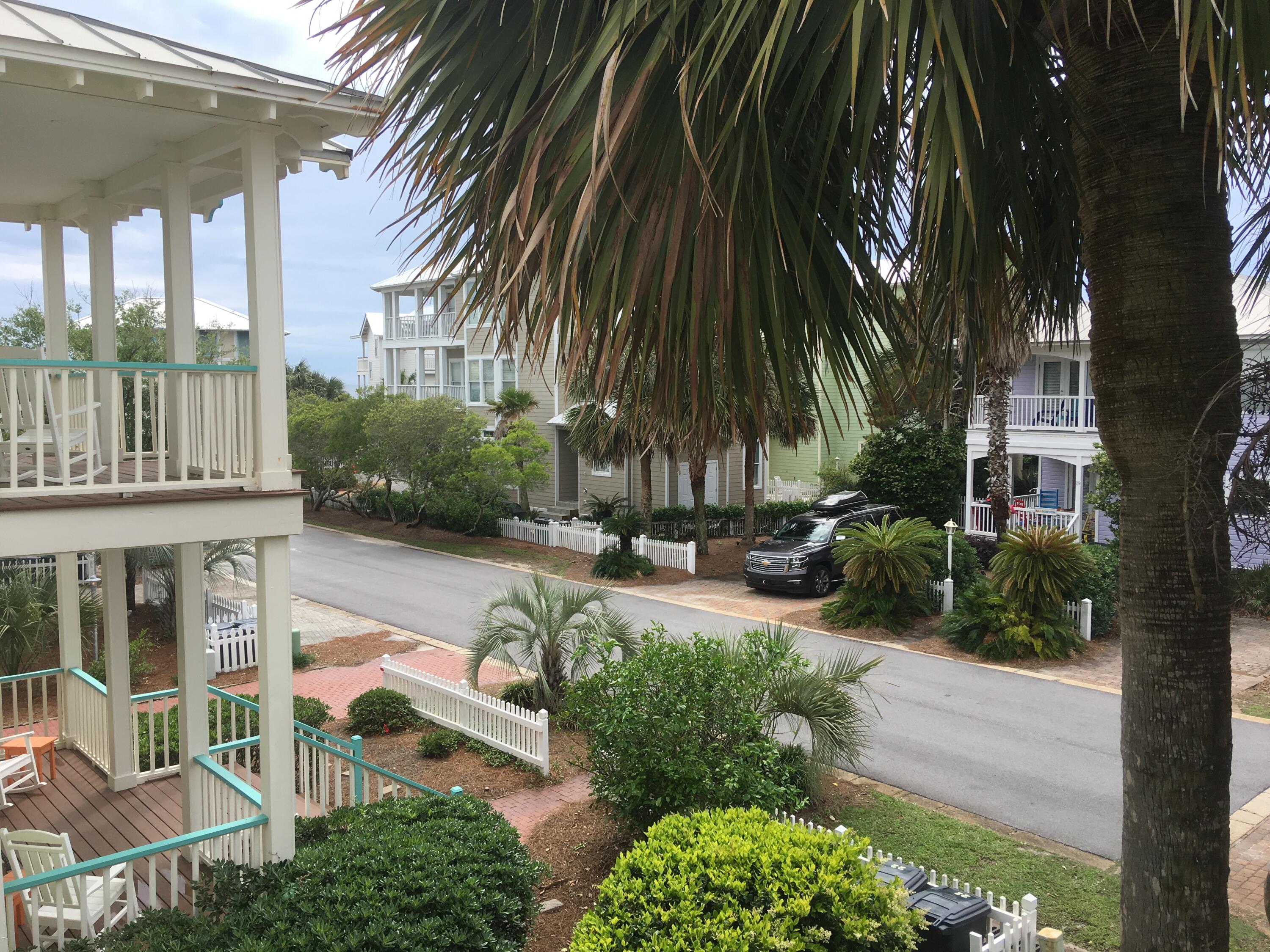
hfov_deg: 61.7
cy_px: 476
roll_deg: +0.9
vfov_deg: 48.2
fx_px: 1064
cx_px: 635
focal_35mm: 29
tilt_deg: -2.1
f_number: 2.2
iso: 25
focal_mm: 4.15
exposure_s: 1/905
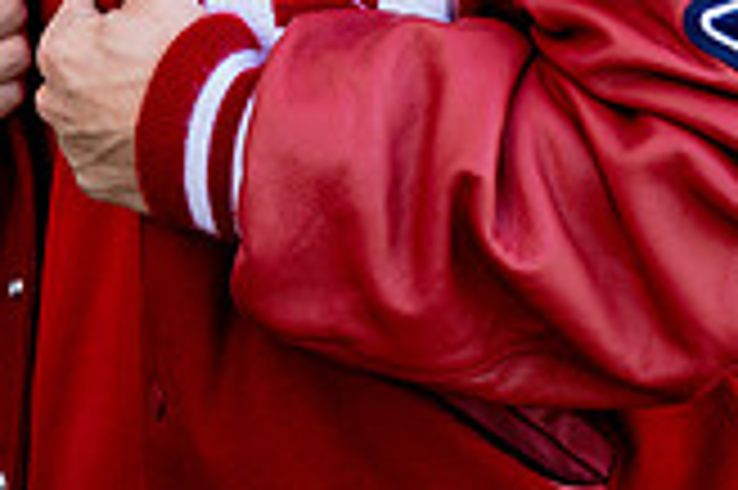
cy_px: -503
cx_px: 248
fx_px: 2703
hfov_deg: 15.5
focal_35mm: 132
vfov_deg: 9.6
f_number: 4
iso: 250
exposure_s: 1/125
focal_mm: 48
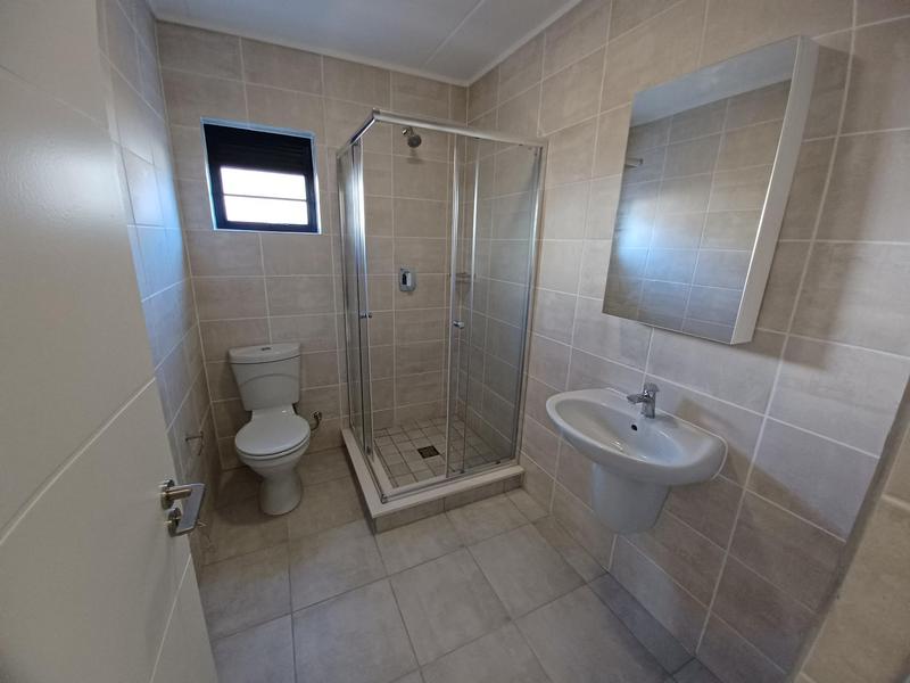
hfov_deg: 106.2
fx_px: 342
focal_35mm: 13
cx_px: 455
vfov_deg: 89.9
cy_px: 342
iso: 160
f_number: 2.2
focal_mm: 1.42
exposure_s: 1/33
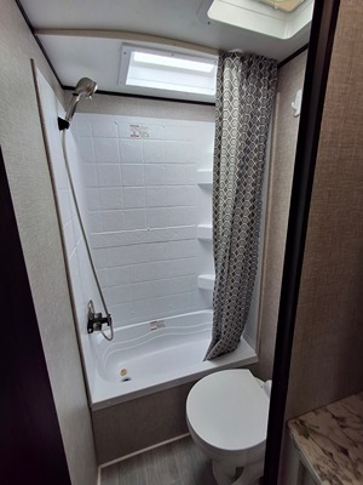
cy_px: 242
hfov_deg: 78.1
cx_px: 182
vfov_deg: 94.5
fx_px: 224
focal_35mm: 16
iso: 40
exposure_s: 1/161
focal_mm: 1.64
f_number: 2.2
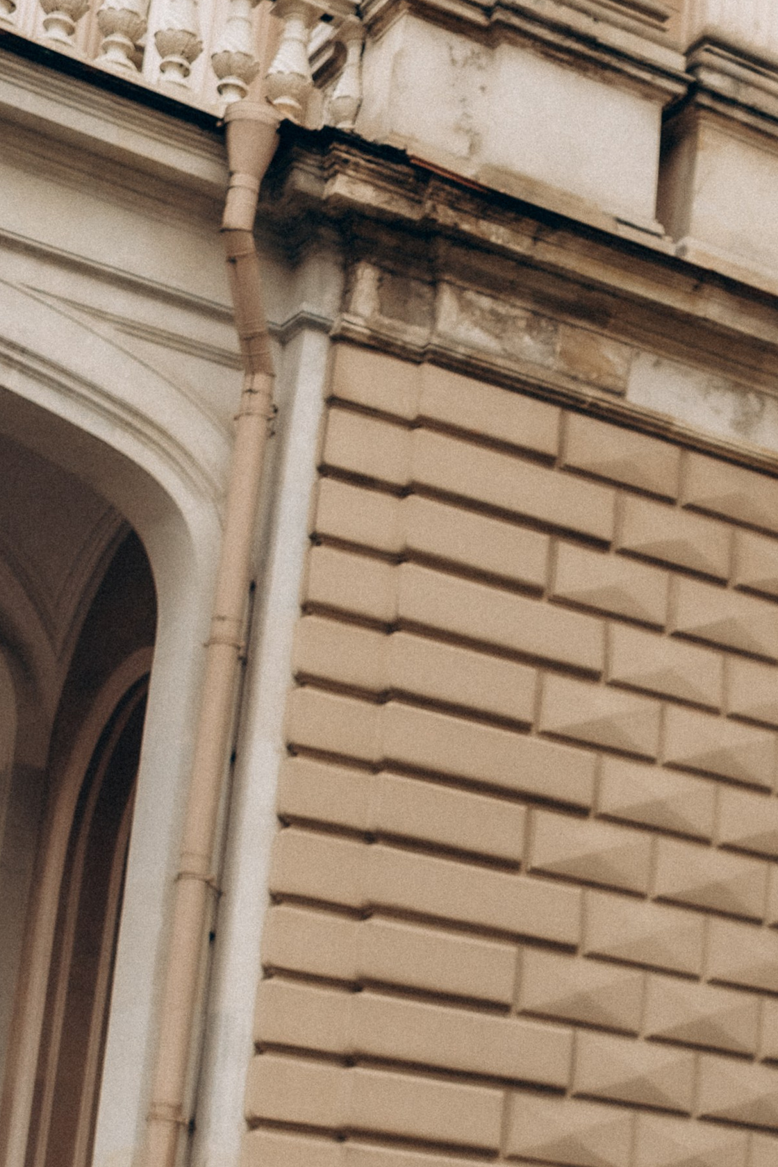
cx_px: 689
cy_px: 900
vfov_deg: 25.0
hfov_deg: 16.8
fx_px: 2593
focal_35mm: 80
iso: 800
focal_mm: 35
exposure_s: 1/8000
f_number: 1.4
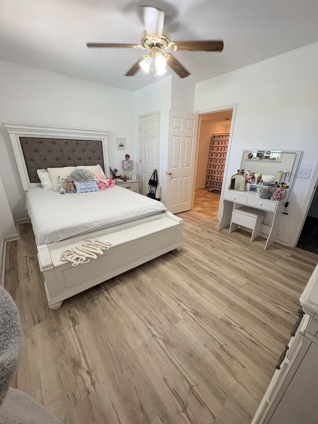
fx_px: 171
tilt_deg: -19.7
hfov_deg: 85.7
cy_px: 212
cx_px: 159
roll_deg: -1.1
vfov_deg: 102.1
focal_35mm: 14
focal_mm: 2.22
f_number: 2.2
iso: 250
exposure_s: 1/120
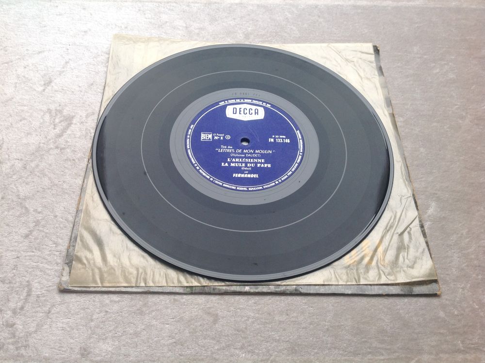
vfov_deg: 40.6
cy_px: 182
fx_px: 490
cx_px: 242
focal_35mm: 35
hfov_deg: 52.7
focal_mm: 4.28
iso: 50
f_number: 2.4
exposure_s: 1/137
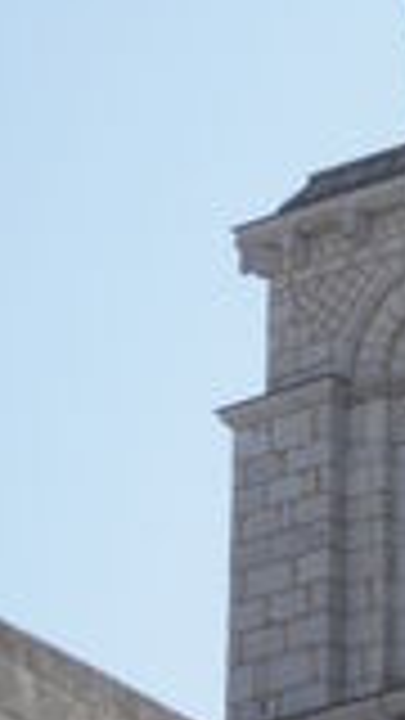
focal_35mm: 259
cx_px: 634
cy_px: -18
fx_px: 4945
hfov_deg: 4.7
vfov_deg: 8.3
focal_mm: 15.81
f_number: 5.4
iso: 64
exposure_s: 1/400
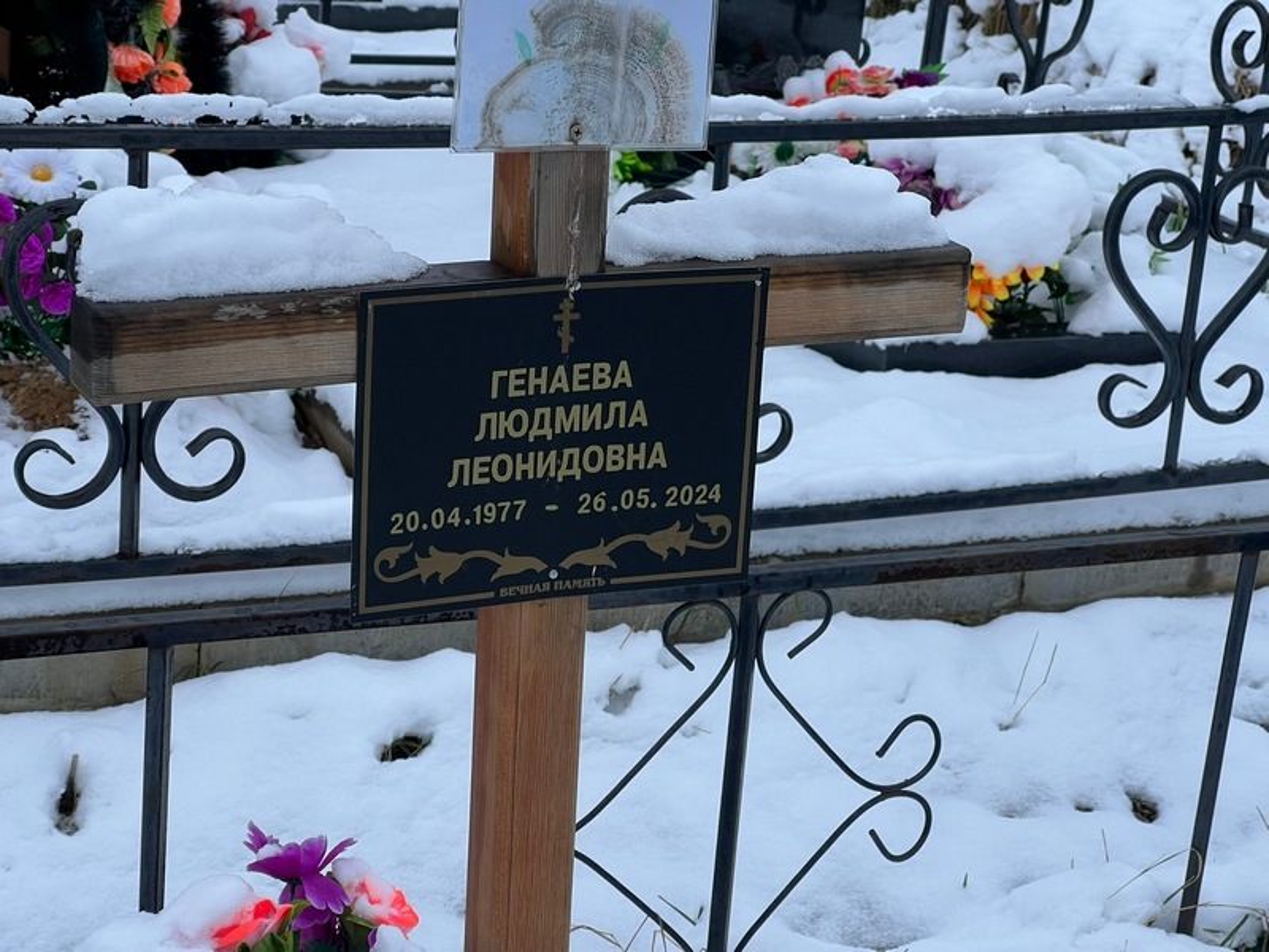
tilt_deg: -19.6
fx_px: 2823
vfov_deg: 19.1
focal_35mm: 77
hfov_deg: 25.3
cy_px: 476
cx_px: 634
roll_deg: -5.6
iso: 32
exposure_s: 1/127
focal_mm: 9
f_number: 2.8
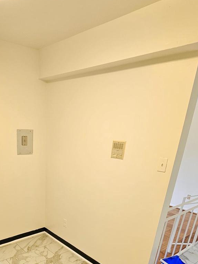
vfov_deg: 61.1
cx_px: 58
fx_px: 198
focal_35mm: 26
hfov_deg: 51.5
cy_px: 216
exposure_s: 1/60
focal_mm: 2.2
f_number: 2.2
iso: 100
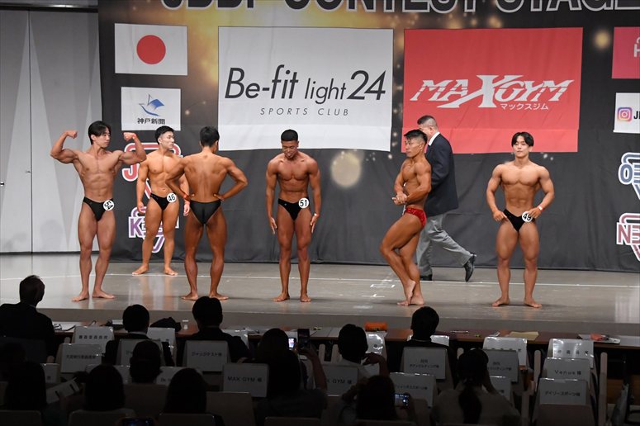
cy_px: 213
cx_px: 320
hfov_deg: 21.9
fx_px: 1653
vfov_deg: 14.7
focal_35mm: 93
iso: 6400
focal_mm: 62
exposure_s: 1/400
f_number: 5.6
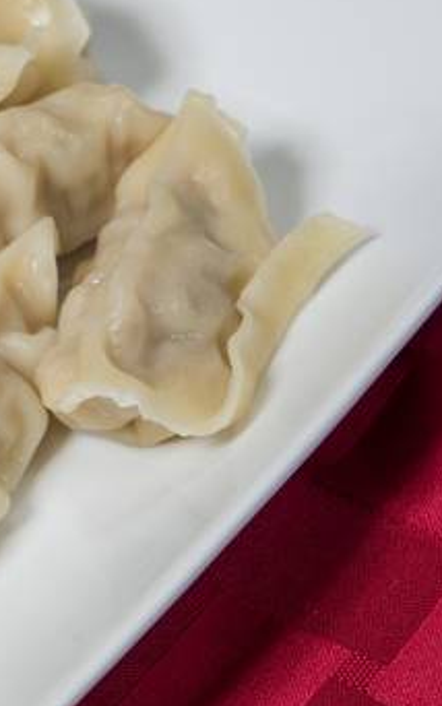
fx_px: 3601
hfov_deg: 6.9
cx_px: -188
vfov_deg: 11.2
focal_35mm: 187
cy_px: 295
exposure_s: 1/125
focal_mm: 56
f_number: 10
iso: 200
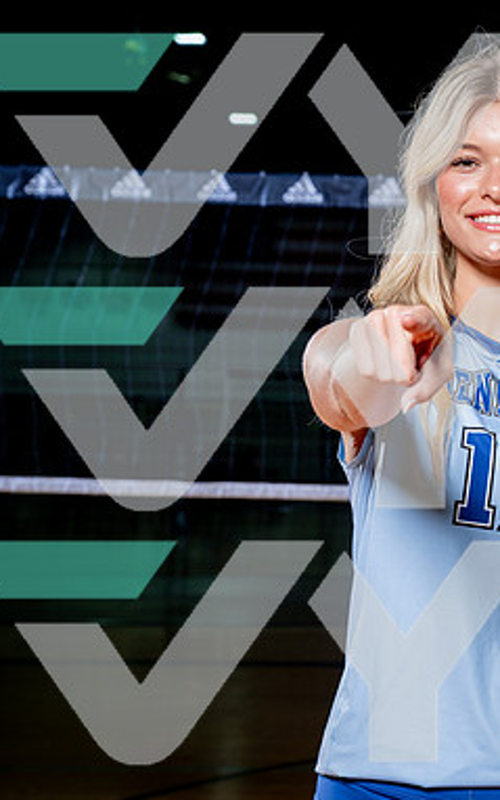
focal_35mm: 117
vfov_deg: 17.8
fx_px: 2549
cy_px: 399
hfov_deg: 11.1
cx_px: 498
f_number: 6.3
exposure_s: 1/250
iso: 250
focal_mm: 70
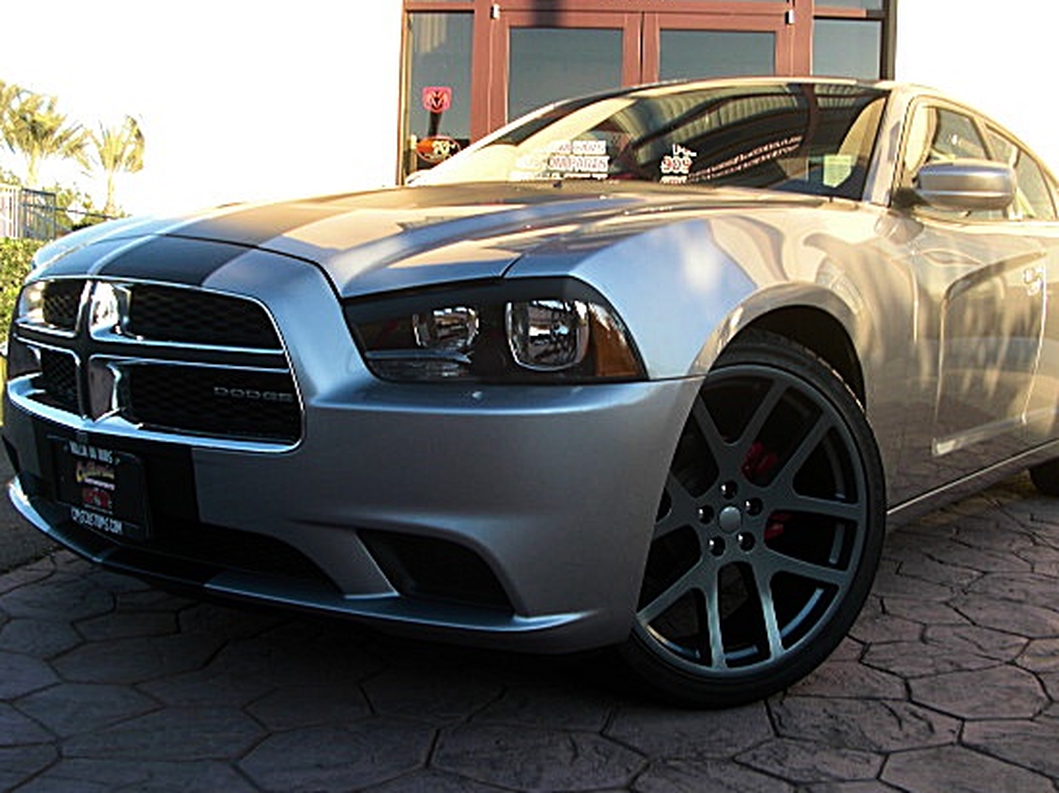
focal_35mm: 42
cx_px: 536
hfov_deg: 44.8
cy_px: 407
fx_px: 1284
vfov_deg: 34.3
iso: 50
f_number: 2.8
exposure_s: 1/160
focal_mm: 6.3
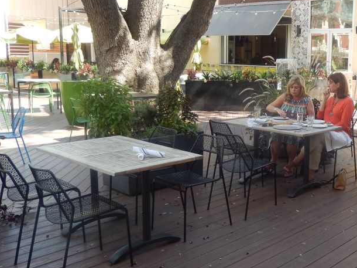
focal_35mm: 42
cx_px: 287
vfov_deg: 34.3
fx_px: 433
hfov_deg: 42.7
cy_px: 123
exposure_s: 1/200
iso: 125
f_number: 3.4
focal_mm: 4.5
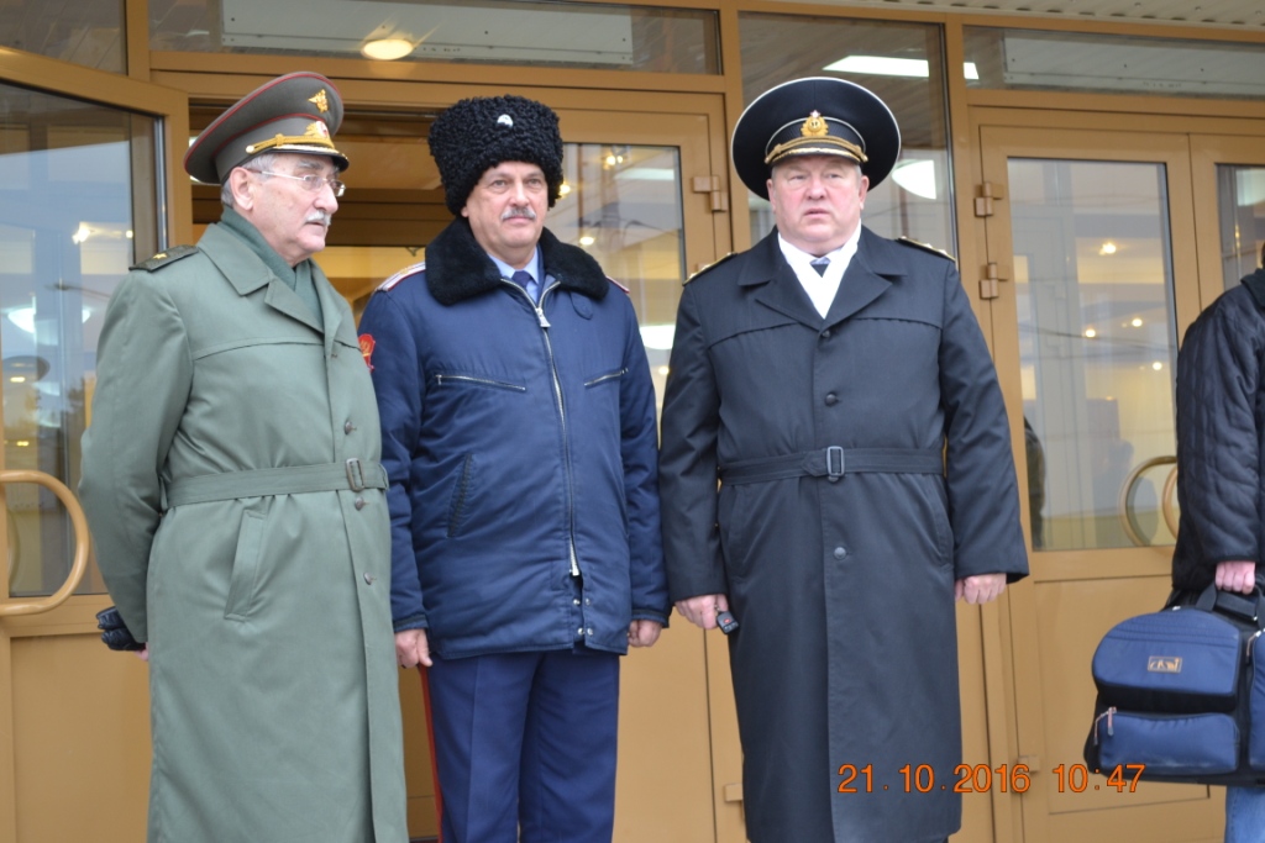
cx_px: 632
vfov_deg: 22.6
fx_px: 2108
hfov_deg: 33.4
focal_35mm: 60
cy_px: 422
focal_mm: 40
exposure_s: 1/25
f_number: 5.3
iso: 400
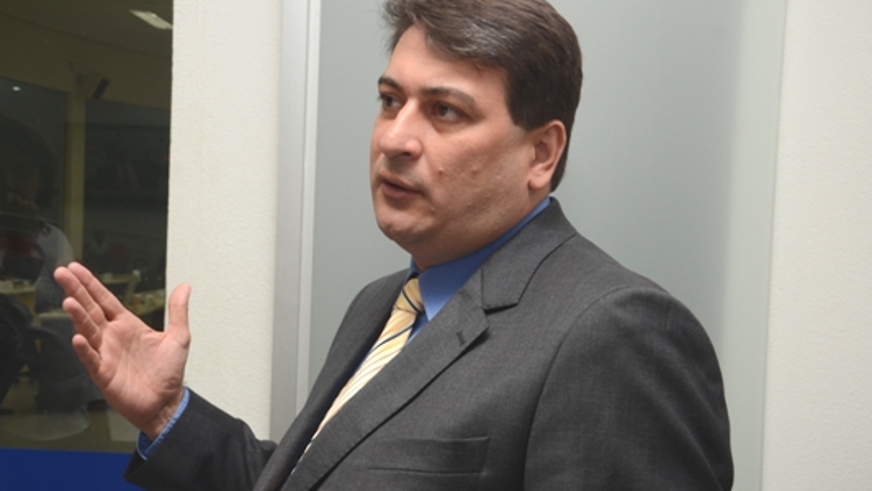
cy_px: 271
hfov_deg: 40.6
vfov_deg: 23.5
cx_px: 432
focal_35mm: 51
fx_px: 1179
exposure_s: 1/60
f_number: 5.6
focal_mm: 32
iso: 500
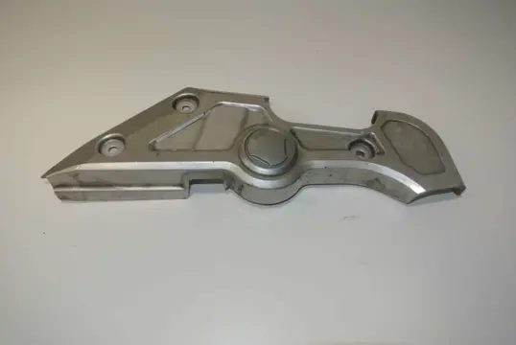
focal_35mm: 30
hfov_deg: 61.9
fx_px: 430
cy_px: 172
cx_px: 258
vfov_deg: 43.7
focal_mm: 11.4
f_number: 4
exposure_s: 1/60
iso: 200
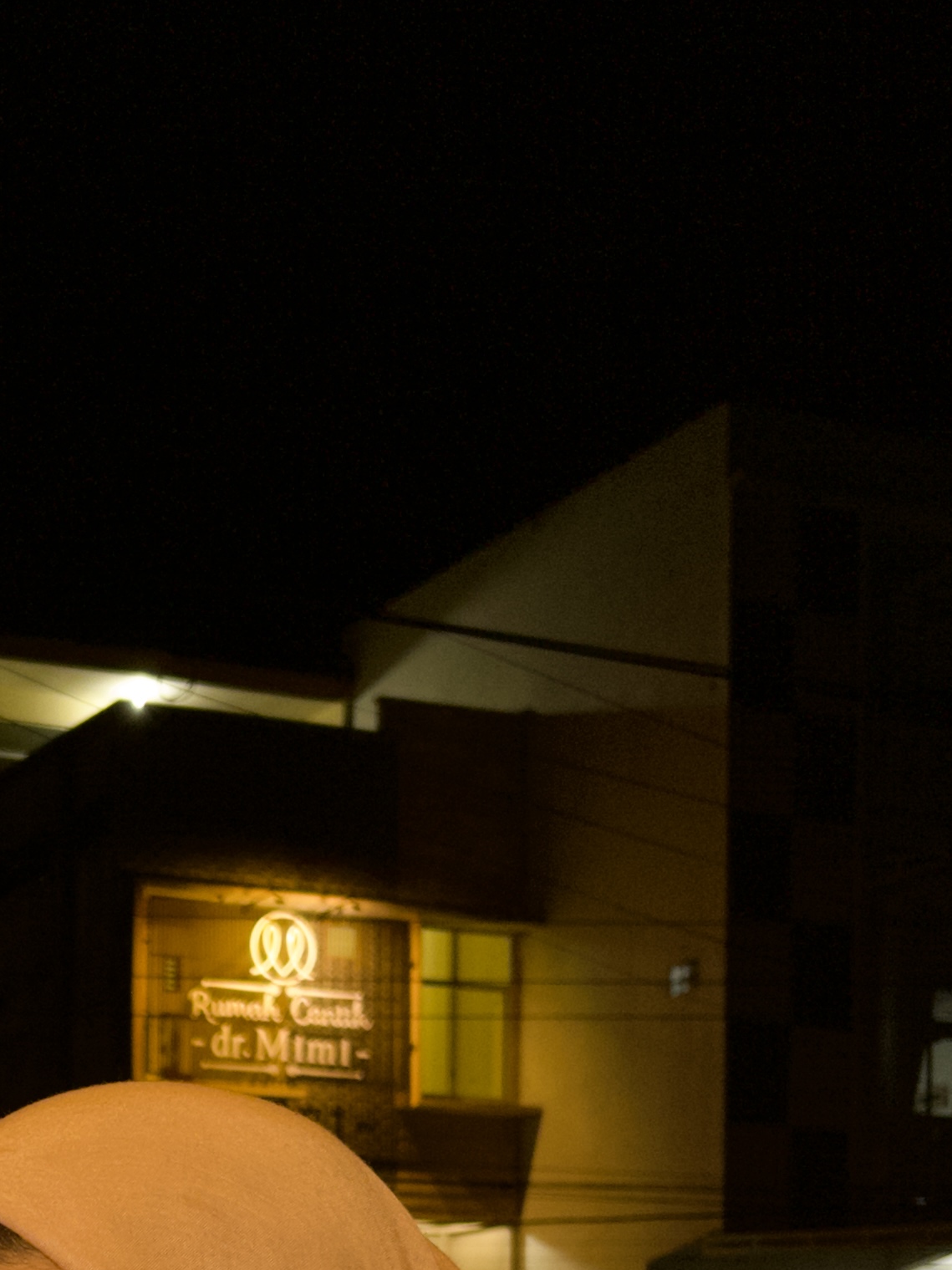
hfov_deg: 20.2
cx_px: -140
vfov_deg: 25.2
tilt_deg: -1.2
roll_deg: +0.5
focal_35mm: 69
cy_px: 1547
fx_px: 2531
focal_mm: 5.1
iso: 40
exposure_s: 1/13
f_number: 1.6
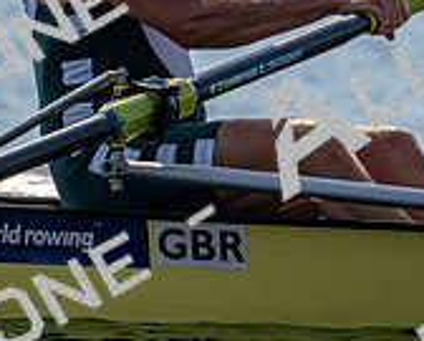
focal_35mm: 942
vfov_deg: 1.6
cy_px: -39
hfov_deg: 2.1
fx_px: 11842
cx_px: 53
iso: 125
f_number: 5.6
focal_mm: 291
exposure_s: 1/1600
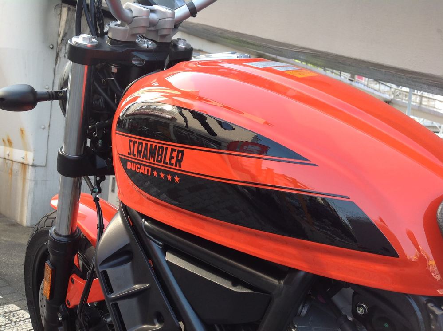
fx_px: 447
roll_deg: -6.0
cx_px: 222
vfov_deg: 40.6
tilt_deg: -4.4
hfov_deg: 52.7
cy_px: 166
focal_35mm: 35
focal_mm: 4.28
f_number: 2.4
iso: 50
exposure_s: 1/204
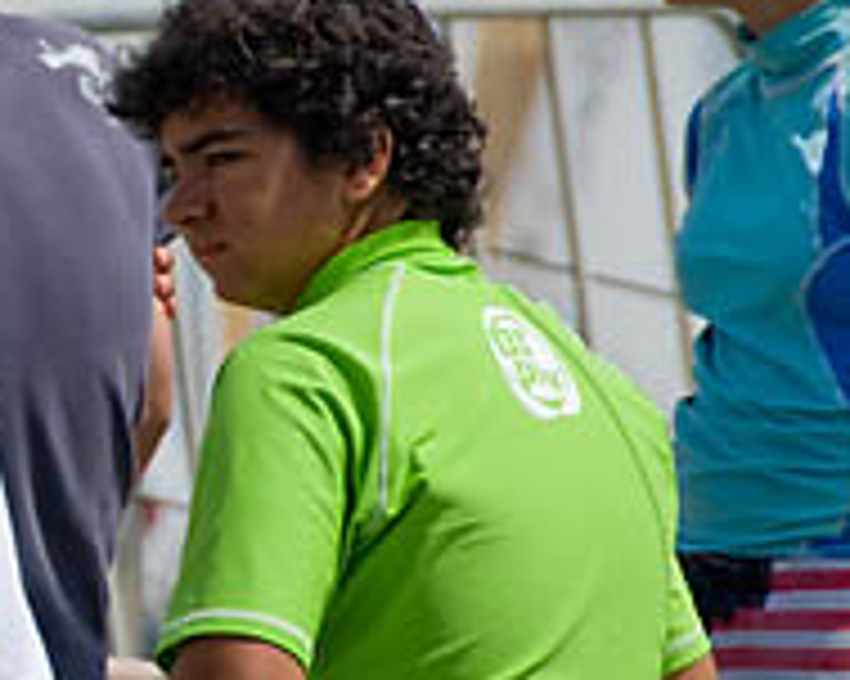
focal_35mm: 734
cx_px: -234
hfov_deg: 2.6
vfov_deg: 2.1
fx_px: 18456
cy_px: 263
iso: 100
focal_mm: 170
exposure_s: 1/1000
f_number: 5.6
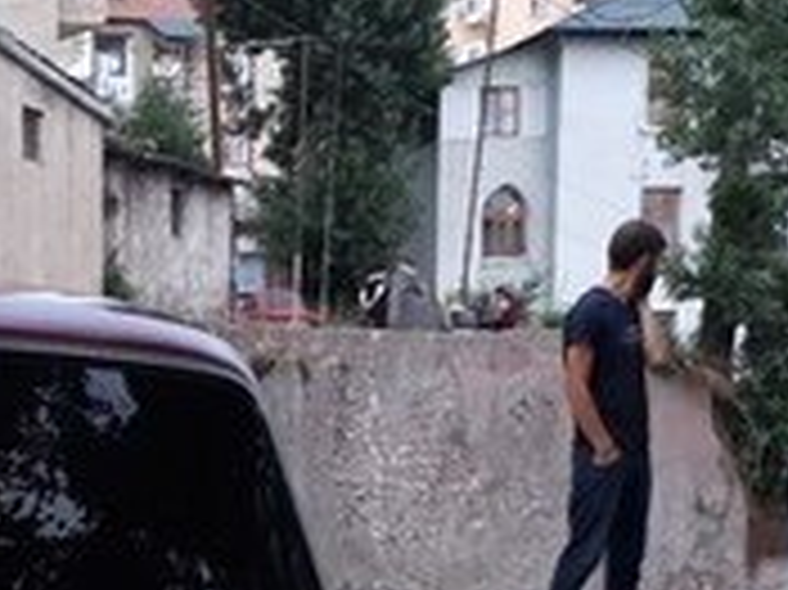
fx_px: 2320
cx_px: -50
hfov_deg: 18.6
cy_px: 1025
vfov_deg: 13.2
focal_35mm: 102
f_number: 1.9
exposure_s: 1/33
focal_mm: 3.6
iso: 125
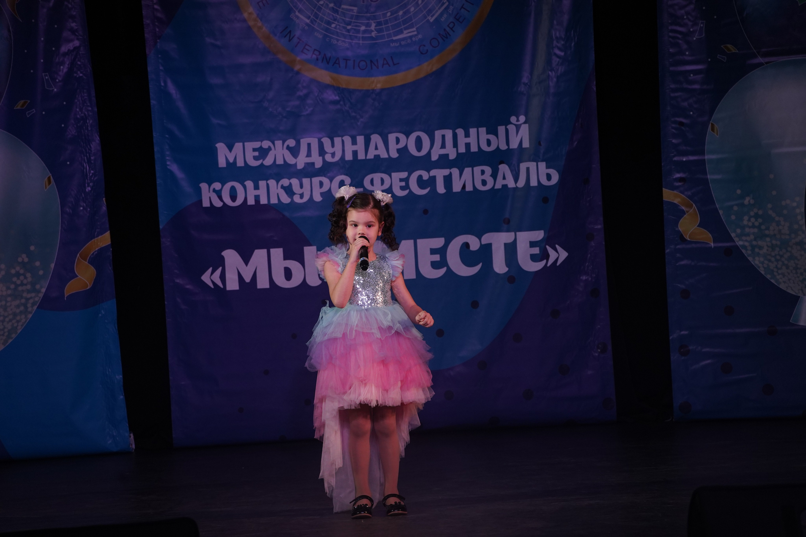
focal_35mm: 165
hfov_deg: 12.5
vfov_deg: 8.3
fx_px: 3694
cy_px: 268
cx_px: 403
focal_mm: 165
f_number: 5.6
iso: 2000
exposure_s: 1/400
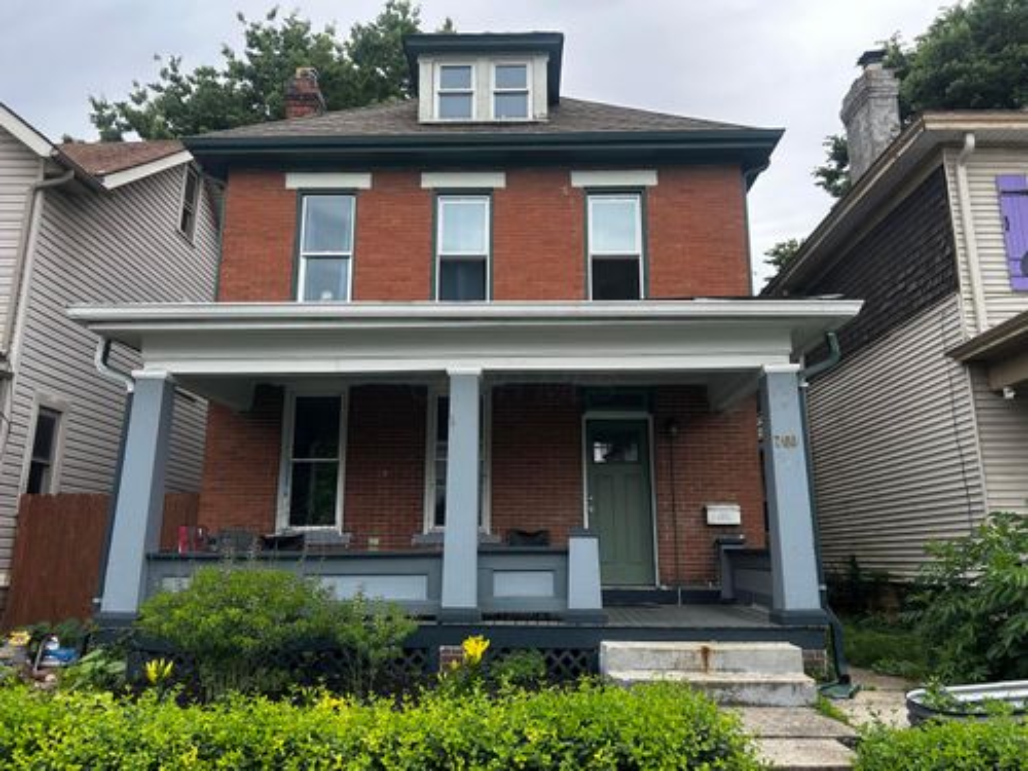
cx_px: 514
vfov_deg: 53.1
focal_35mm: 26
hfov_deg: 67.3
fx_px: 772
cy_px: 386
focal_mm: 5.7
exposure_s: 1/1266
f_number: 1.5
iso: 50
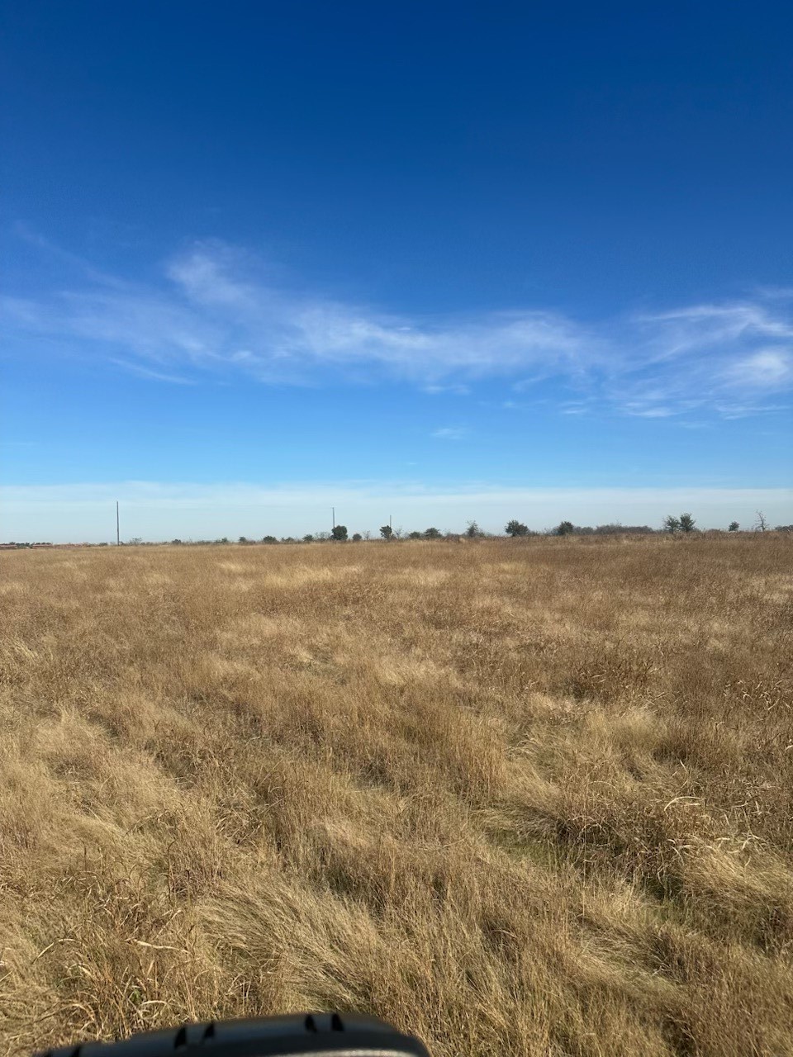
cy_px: 528
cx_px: 396
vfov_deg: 71.6
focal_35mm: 24
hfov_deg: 56.8
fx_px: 733
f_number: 1.78
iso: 80
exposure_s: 1/6623
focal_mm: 6.86
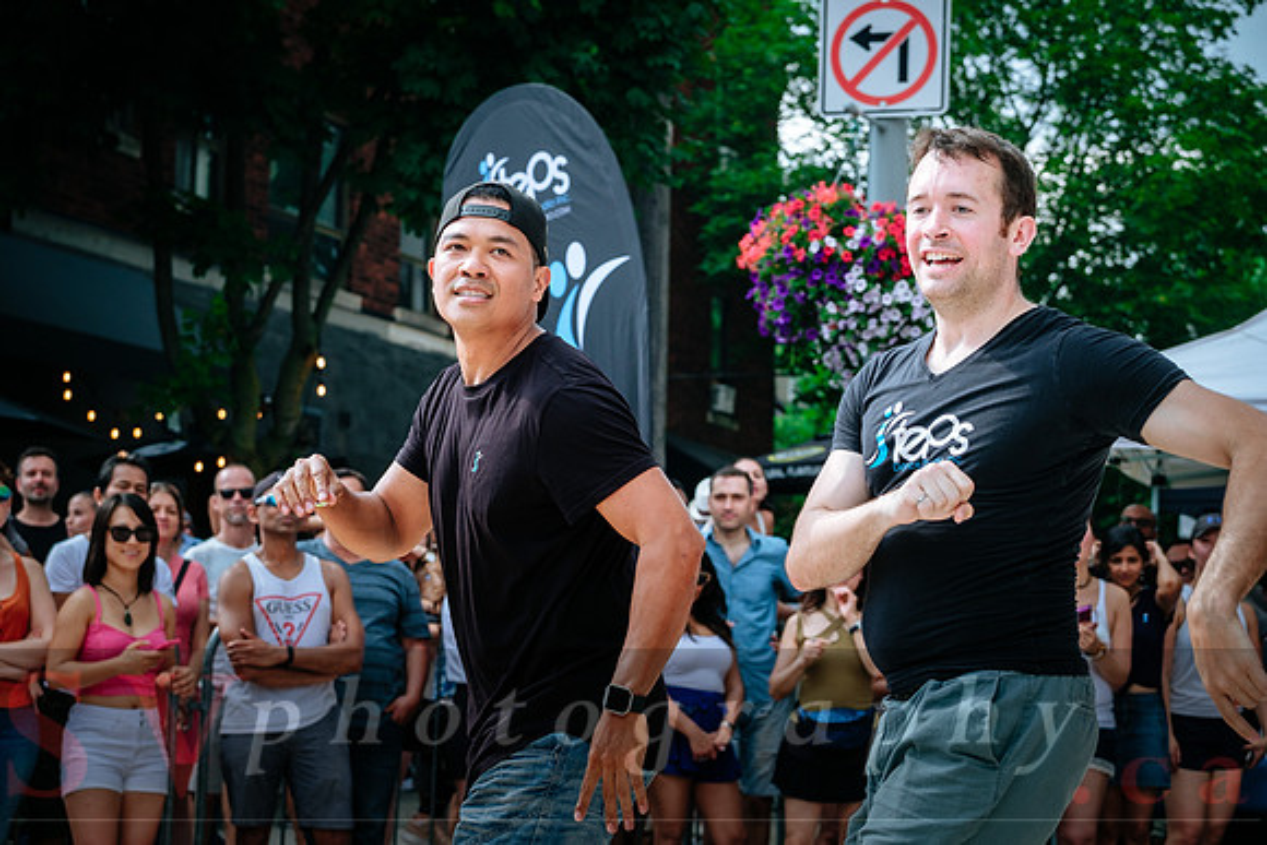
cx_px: 634
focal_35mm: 75
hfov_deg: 27.0
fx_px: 2640
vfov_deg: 18.2
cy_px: 422
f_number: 4
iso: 200
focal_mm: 50
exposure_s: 1/640
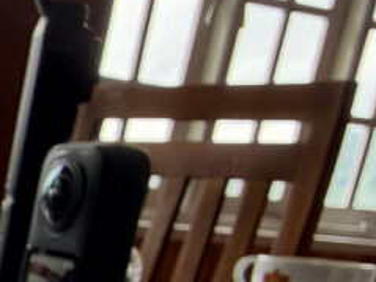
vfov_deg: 12.5
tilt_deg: -19.1
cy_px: 572
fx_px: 1118
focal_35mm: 103
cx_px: -327
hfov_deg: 15.9
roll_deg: -4.4
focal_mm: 2.22
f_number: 2.2
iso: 64
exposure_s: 1/121
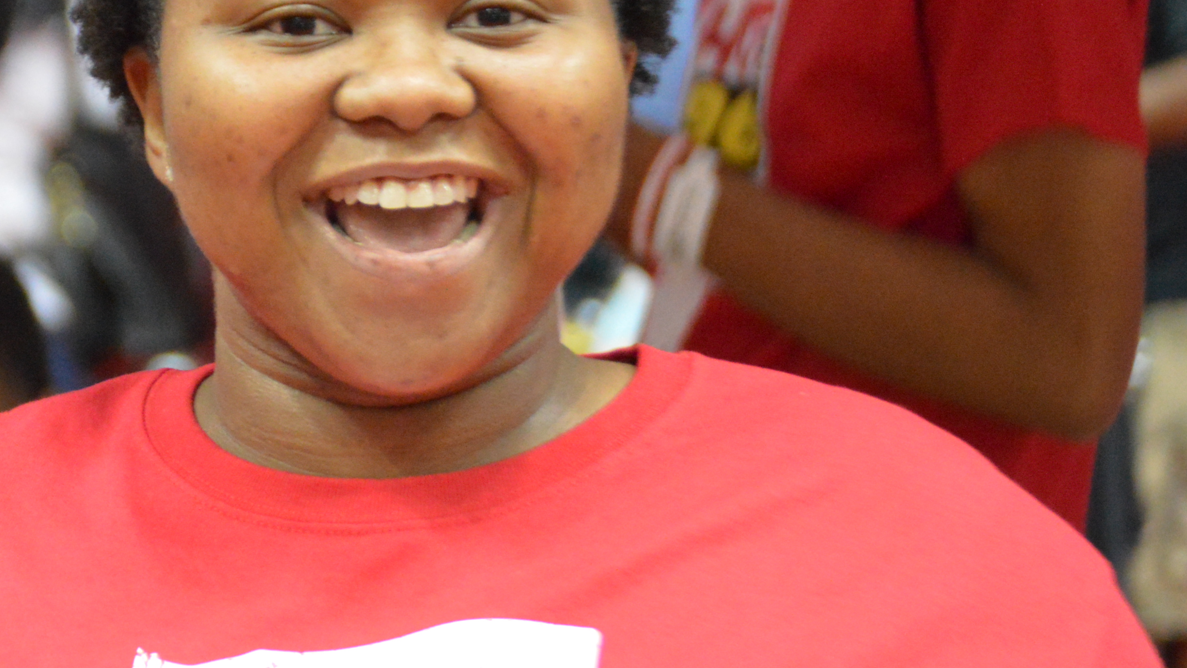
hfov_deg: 9.5
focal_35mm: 226
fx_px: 7114
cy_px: 398
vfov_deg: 5.4
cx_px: 78
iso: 3200
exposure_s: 1/125
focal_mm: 70
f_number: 4.2
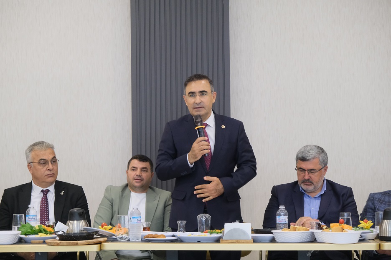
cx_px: 196
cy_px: 130
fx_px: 1271
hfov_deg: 17.5
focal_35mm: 117
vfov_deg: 11.7
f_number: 4
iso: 3200
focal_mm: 78.1
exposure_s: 1/160
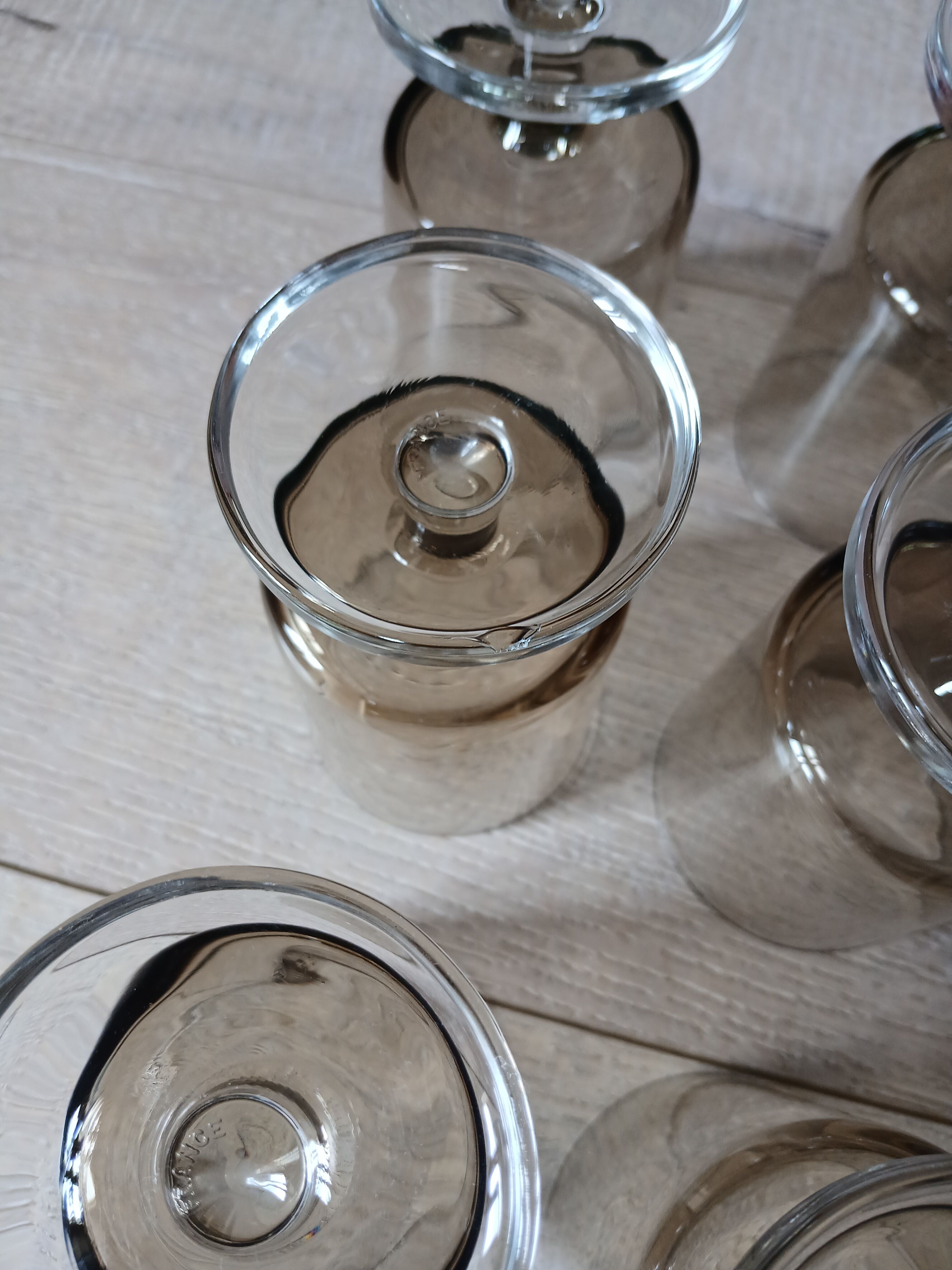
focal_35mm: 26
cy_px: 635
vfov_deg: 67.3
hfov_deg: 53.1
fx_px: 953
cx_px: 476
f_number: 1.8
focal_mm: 3.98
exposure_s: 1/50.3
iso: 80
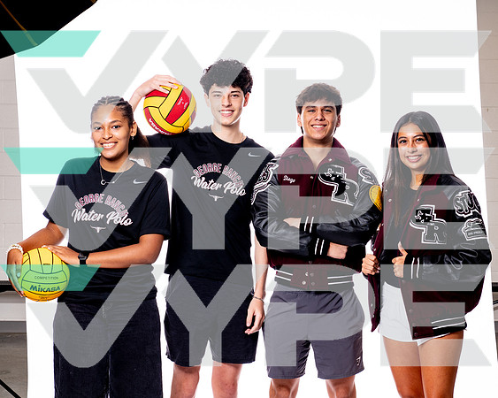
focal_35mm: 82
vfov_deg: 18.7
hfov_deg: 23.3
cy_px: 196
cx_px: 285
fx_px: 1206
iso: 400
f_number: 8
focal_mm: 70
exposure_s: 1/160
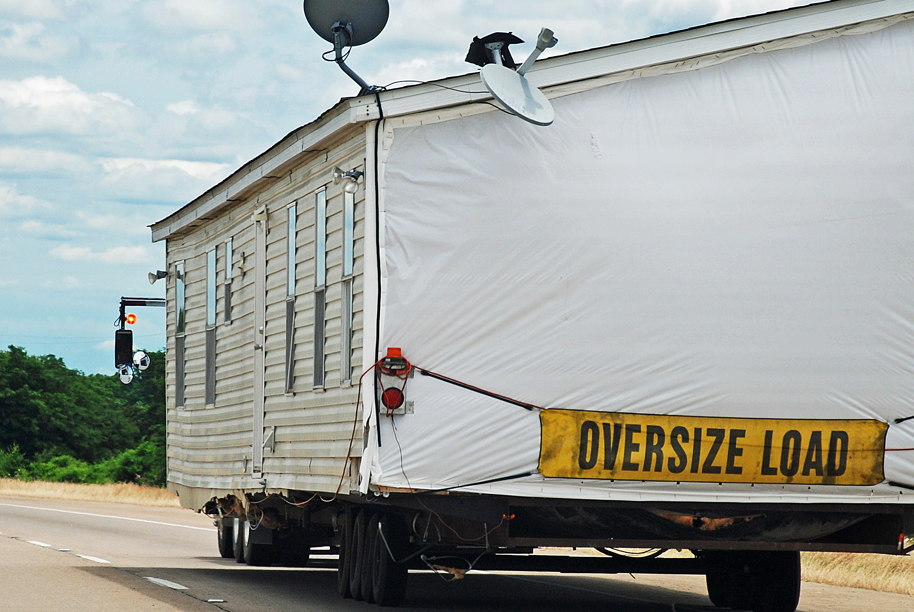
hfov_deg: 9.3
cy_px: 286
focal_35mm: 222
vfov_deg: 6.2
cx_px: 399
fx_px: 5643
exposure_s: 1/1000
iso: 200
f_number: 5.6
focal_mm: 90
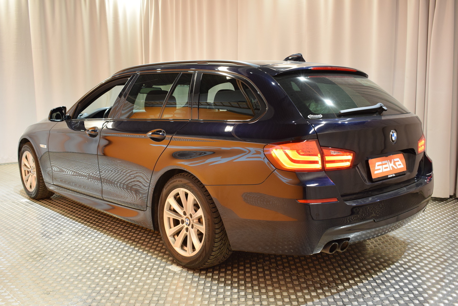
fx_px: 477
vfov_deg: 35.5
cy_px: 153
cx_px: 229
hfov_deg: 51.3
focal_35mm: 38
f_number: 5
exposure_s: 1/30
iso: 800
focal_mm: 25
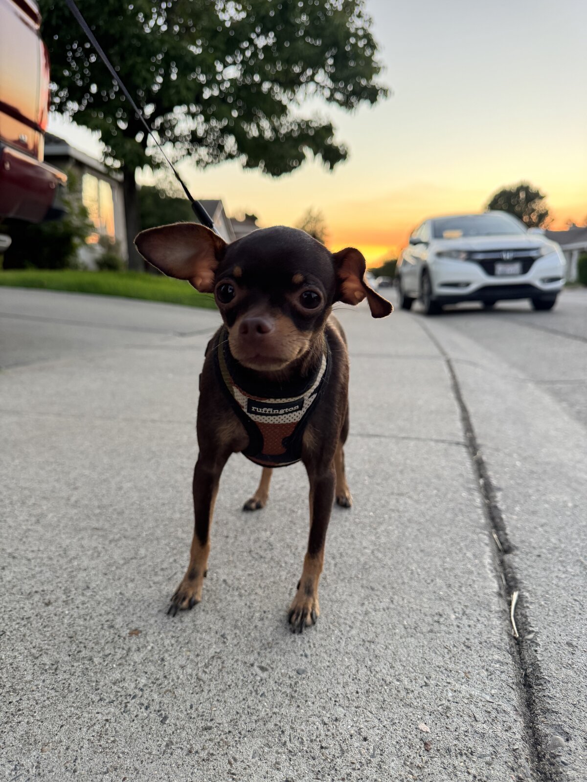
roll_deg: -0.4
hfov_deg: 56.8
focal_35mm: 24
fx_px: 543
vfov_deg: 71.6
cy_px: 391
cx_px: 294
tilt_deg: -9.2
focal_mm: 6.76
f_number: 1.78
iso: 160
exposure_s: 1/121
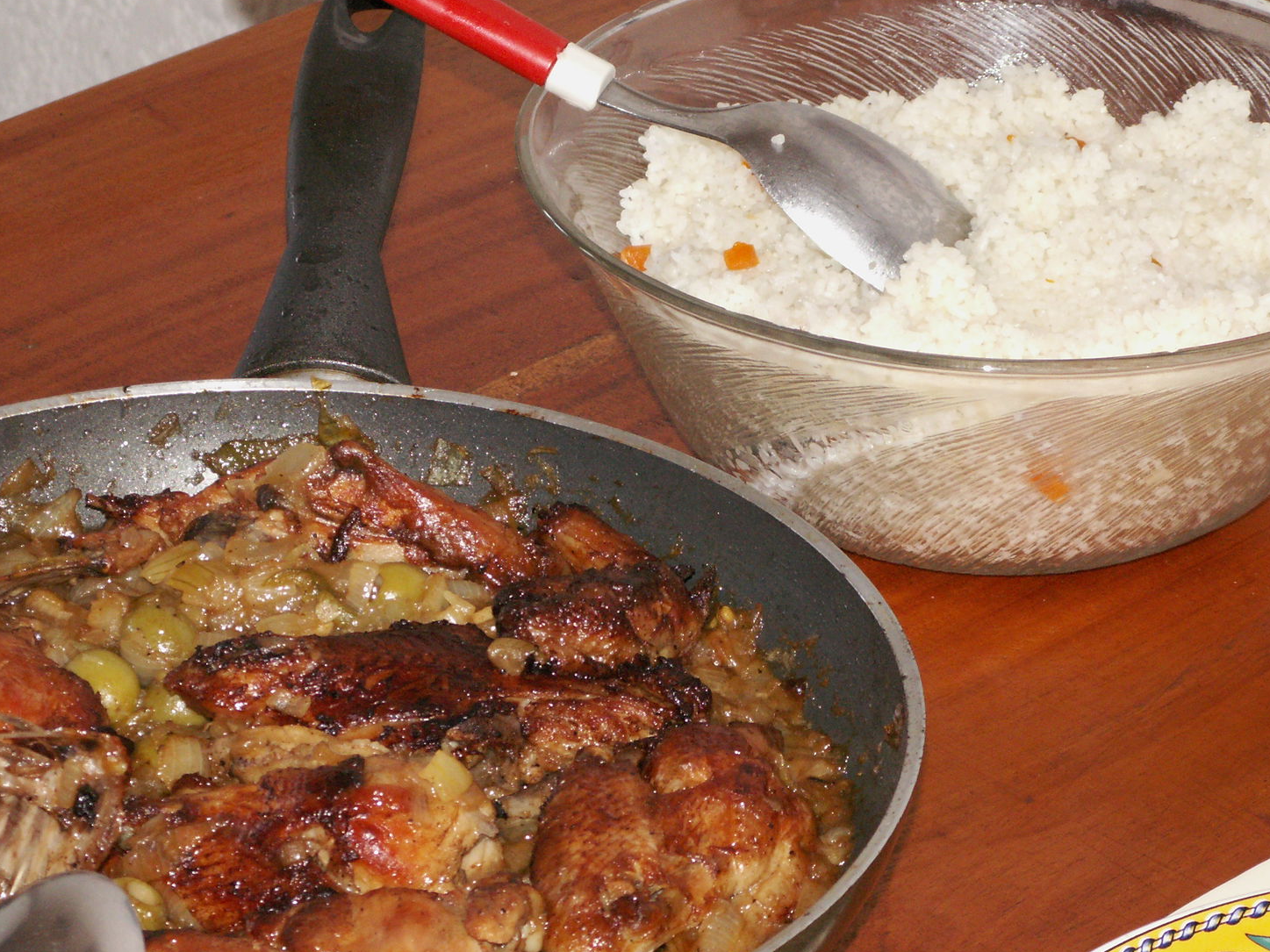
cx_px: 445
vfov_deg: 10.7
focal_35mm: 138
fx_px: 5063
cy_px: 541
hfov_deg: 14.3
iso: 160
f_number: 3.5
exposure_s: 1/40
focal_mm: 17.06
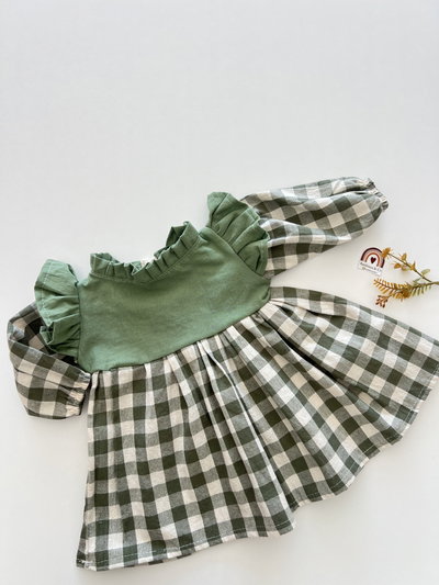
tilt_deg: -84.8
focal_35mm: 26
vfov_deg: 67.3
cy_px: 292
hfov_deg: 53.1
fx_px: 439
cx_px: 220
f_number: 1.5
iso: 40
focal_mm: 5.7
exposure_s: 1/248
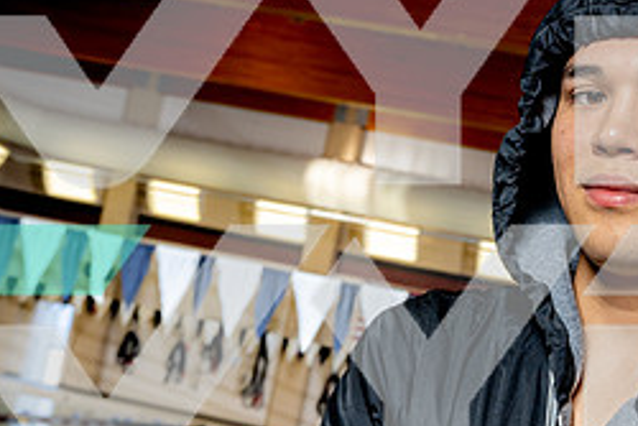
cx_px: 533
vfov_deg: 20.6
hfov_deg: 30.0
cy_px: 361
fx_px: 1153
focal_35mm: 65
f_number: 5.6
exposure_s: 1/250
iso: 320
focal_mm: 28
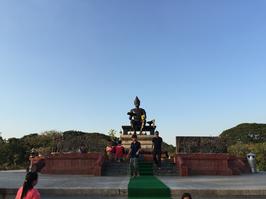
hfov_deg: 61.7
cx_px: 133
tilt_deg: +15.5
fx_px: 223
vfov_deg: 48.2
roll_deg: -0.8
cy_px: 100
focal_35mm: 29
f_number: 2.2
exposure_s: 1/964
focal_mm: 4.15
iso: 32
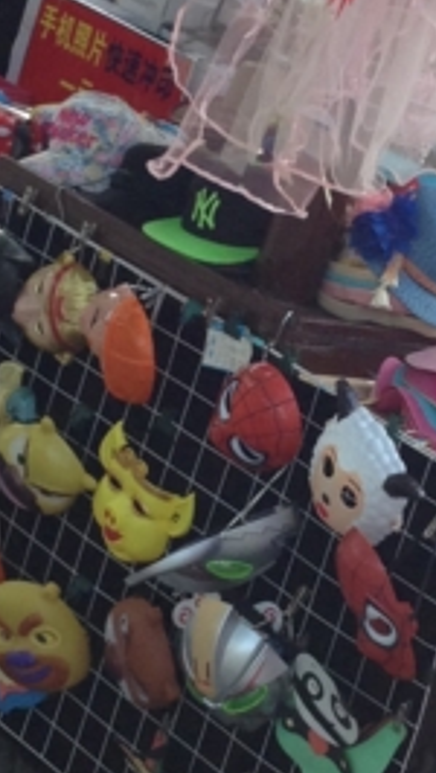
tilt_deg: -14.8
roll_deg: -19.7
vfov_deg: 19.8
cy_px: 363
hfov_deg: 11.2
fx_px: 2215
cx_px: 392
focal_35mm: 108
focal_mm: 3.3
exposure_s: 1/120
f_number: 2.4
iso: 40
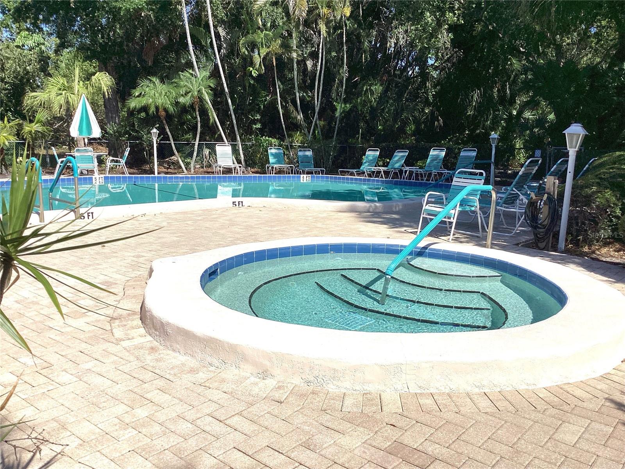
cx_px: 312
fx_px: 560
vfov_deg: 45.4
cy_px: 234
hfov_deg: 58.4
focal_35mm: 31
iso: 25
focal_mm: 3.3
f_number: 2.4
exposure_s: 1/2717
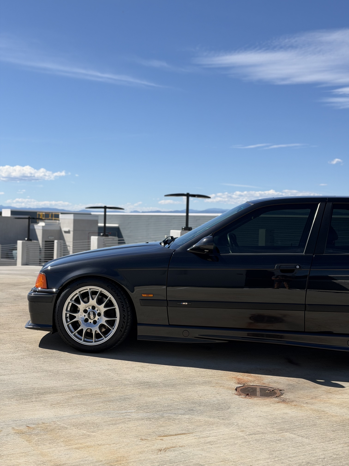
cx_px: 174
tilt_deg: -0.9
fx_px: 645
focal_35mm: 48
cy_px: 233
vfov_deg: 39.7
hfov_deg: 30.3
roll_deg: -2.0
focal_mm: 6.76
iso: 64
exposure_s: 1/4587
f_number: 1.78
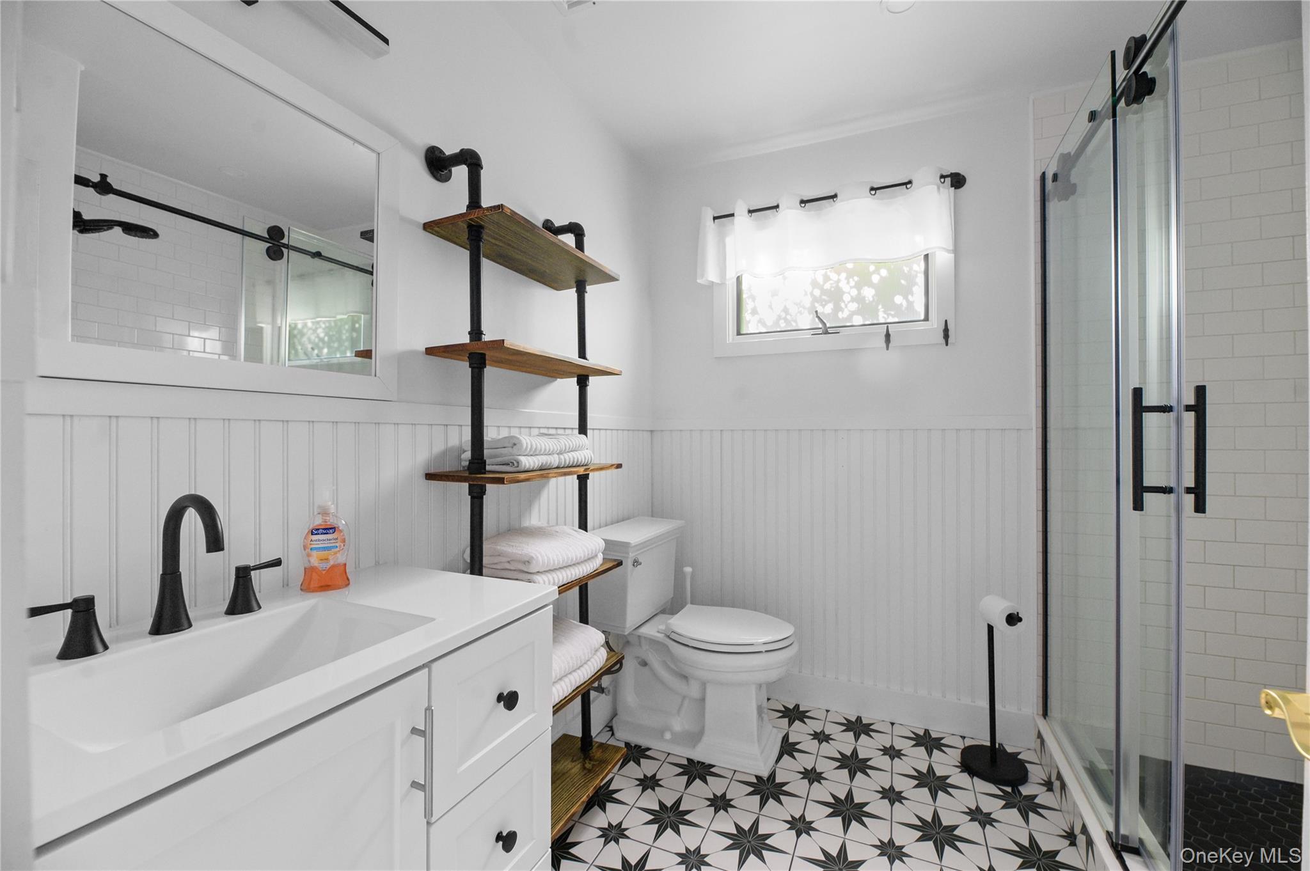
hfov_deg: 104.3
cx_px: 655
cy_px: 436
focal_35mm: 14
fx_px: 509
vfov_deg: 81.1
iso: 500
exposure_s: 1/6
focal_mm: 14
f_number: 7.1
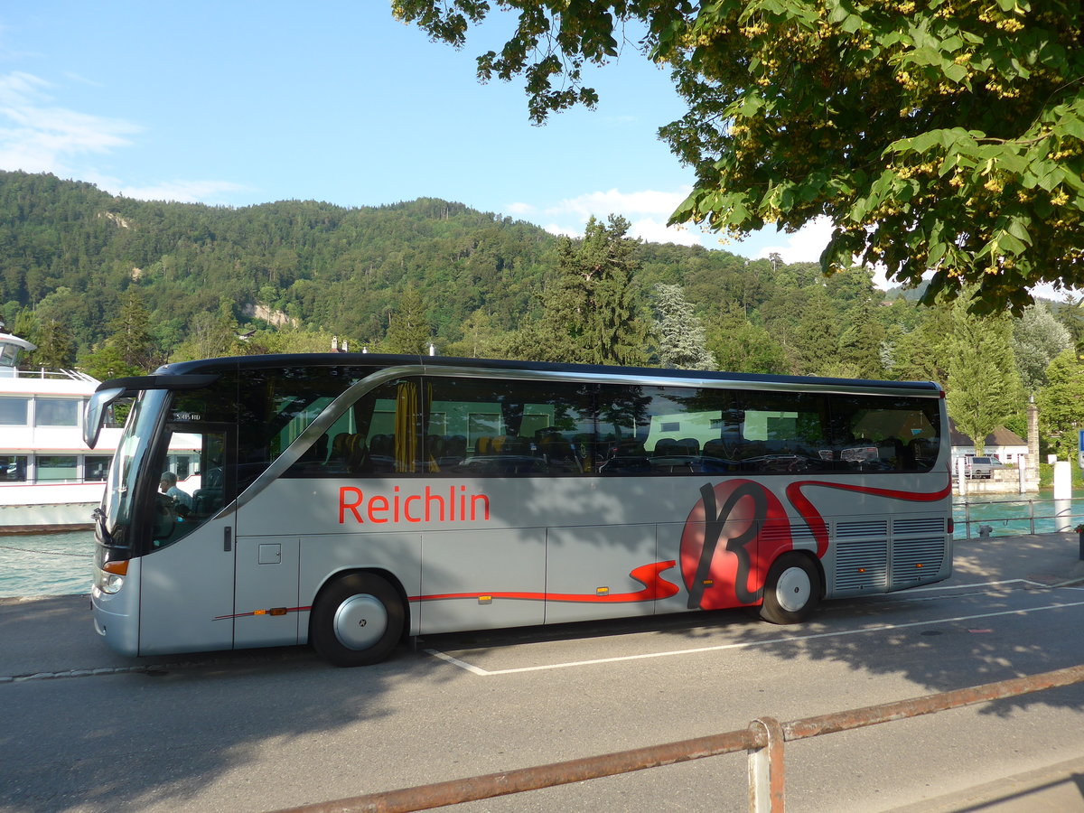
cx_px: 542
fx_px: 908
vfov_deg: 48.2
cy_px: 406
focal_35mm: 29
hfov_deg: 61.7
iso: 80
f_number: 2.8
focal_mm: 6
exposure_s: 1/640
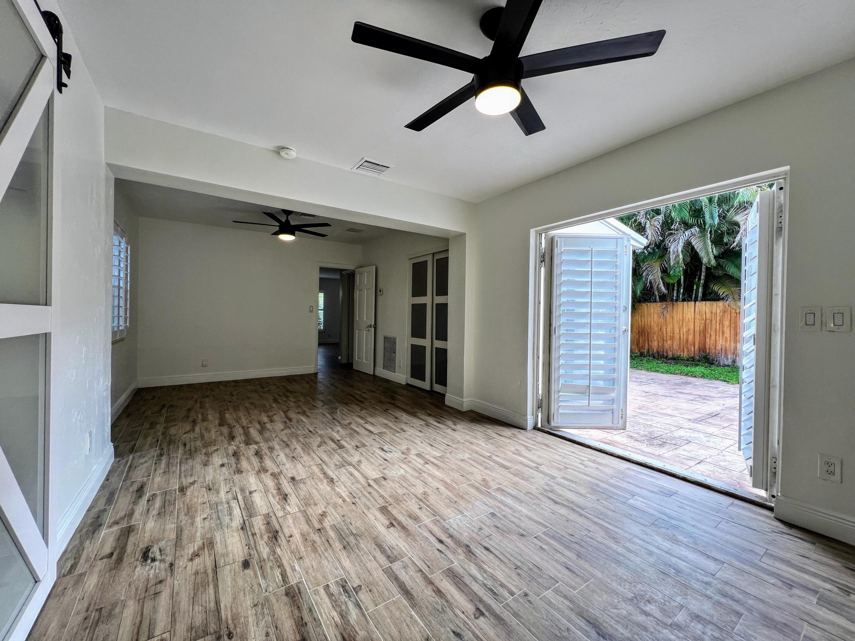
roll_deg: -0.5
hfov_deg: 106.2
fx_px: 321
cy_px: 320
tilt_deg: -0.4
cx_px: 428
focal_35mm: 13
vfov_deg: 89.9
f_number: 1.8
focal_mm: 1.57
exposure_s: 1/120
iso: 40
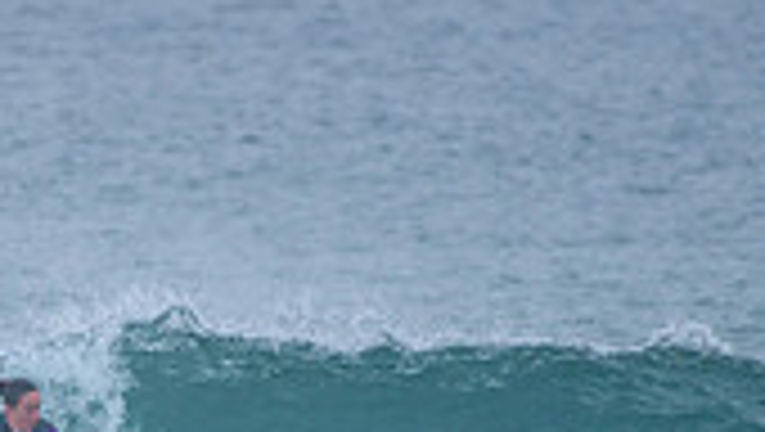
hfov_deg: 1.2
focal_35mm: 1786
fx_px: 36263
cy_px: 574
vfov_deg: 0.7
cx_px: 0
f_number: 5.6
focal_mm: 500
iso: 400
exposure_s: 1/2000
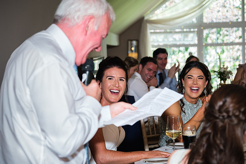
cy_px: 82
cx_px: 123
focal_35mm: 86
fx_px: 591
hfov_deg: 23.5
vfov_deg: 15.8
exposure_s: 1/160
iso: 800
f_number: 2.8
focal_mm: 55
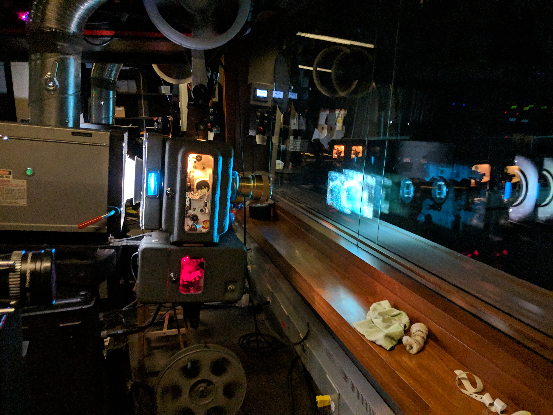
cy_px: 208
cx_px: 276
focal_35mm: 27
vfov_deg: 51.4
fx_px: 431
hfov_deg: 65.3
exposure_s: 1/15
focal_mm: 4.44
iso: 510
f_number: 1.8
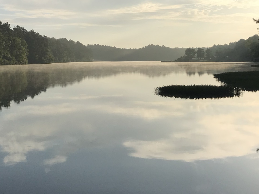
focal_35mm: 61
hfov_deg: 31.4
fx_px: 456
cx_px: 84
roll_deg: +0.3
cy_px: 46
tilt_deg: +3.1
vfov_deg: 23.7
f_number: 1.8
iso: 20
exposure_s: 1/5051
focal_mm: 3.99
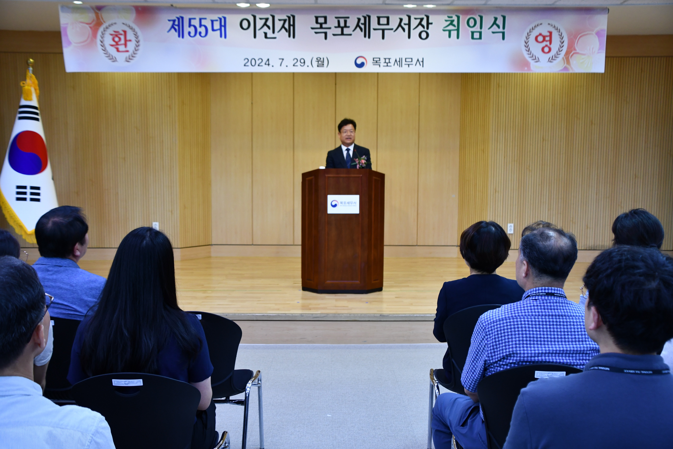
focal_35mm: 36
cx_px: 336
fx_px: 673
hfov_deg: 53.1
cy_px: 224
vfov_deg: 36.9
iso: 900
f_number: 3.8
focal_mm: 24
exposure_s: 1/125
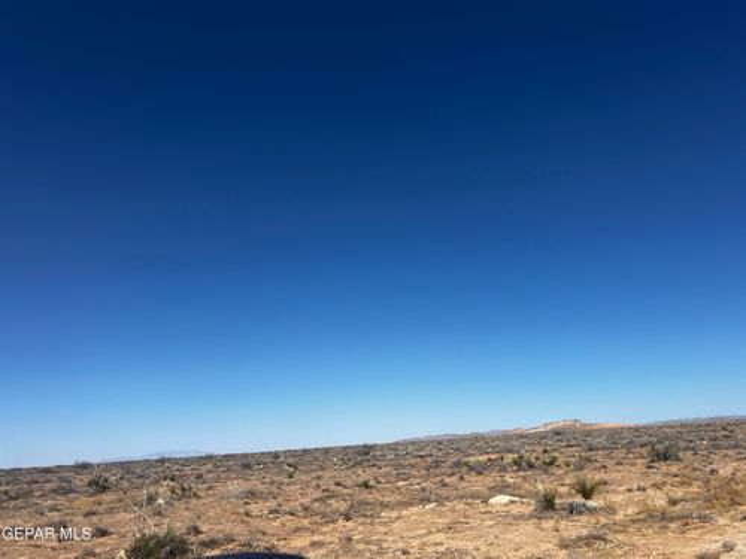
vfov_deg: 53.1
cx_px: 373
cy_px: 280
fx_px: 560
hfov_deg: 67.3
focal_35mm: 26
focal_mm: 5.7
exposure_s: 1/6993
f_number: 1.5
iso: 50
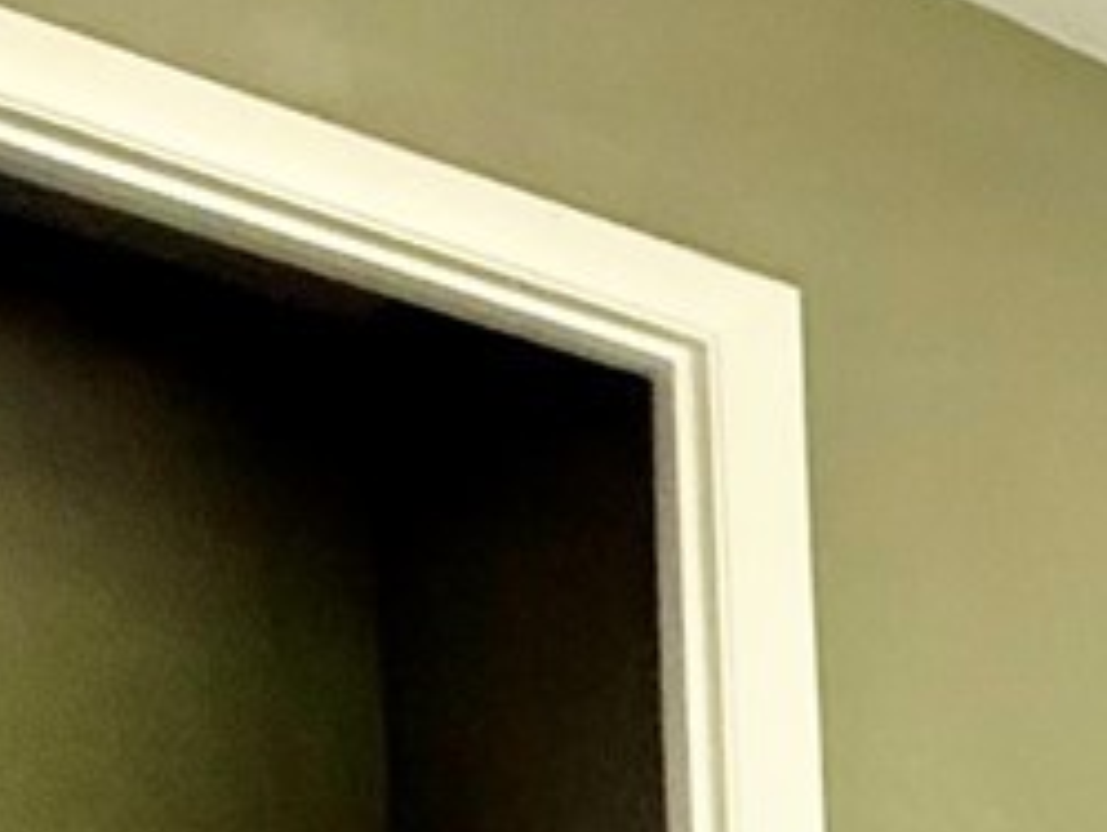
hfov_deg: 13.0
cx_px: 2974
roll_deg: +1.1
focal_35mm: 90
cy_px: 1864
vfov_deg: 13.2
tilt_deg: -0.9
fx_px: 2880
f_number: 2.2
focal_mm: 2.22
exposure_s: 1/60
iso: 500
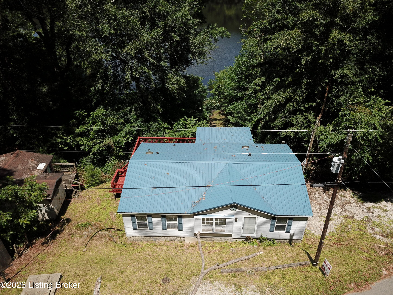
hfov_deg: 65.3
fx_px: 307
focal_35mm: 27
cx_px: 204
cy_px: 146
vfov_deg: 51.4
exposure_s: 1/1783
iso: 100
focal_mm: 4.73
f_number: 2.2
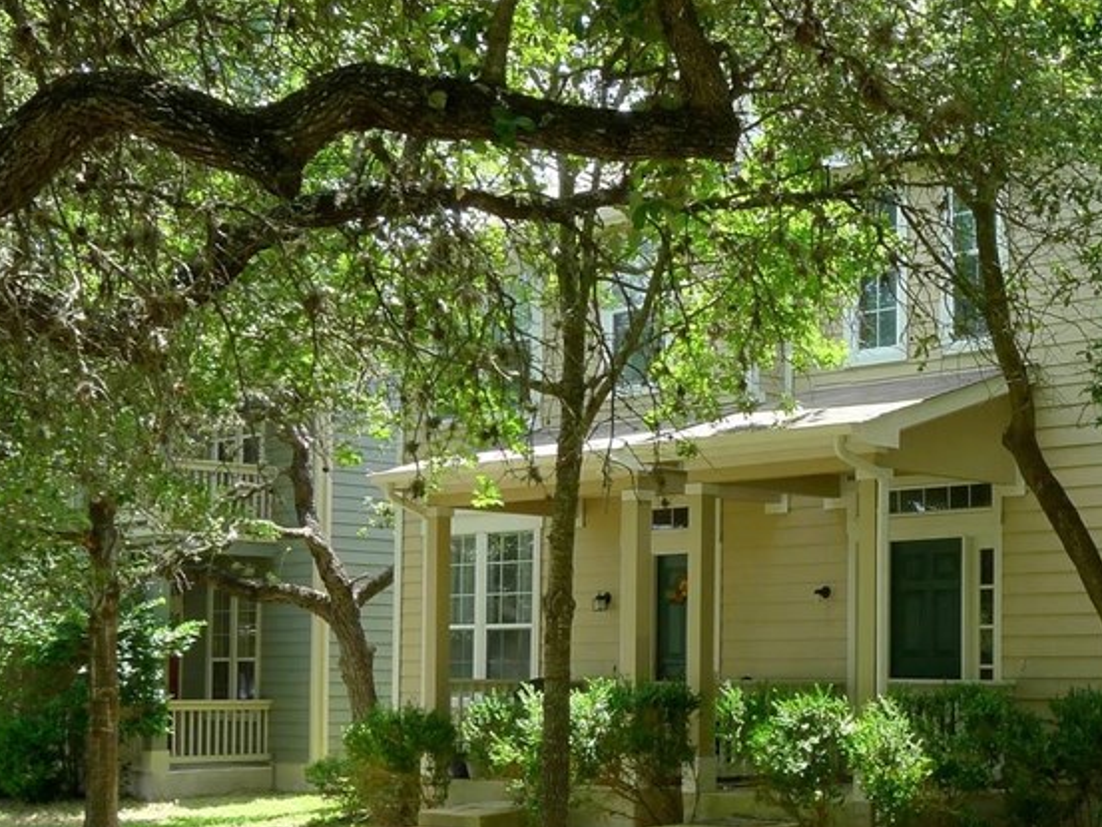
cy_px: 582
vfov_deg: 22.1
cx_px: 1023
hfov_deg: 28.1
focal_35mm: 66
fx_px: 2102
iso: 100
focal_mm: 7.5
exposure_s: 1/20
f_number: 8
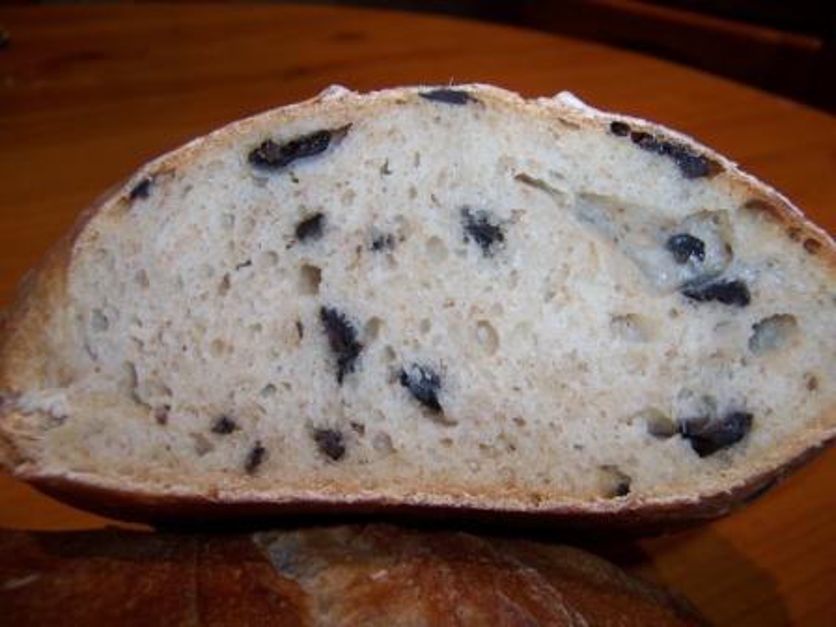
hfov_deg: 55.4
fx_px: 797
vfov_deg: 42.9
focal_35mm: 33
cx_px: 418
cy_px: 314
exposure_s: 1/60
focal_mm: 5.5
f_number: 2.8
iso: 80
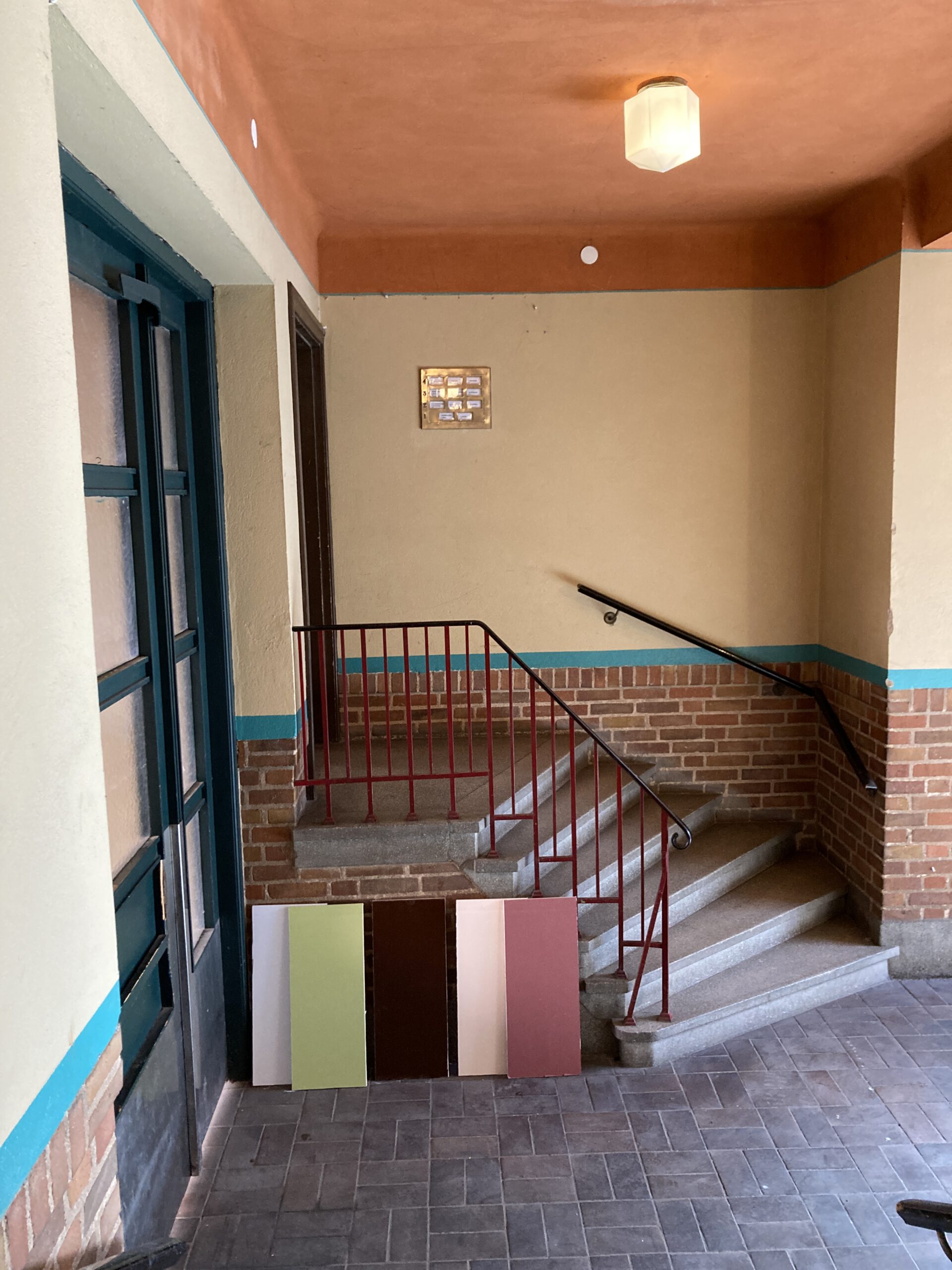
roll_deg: +1.0
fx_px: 1027
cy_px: 635
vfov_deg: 63.4
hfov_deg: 49.7
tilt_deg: -6.9
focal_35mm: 28
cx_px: 476
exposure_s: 1/60
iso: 250
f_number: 1.8
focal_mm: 3.99
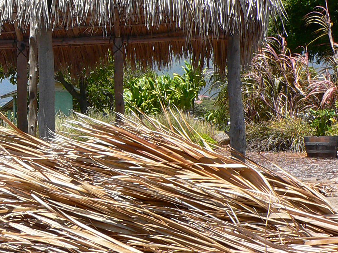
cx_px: 27
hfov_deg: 28.5
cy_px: 102
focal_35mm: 65
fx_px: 635
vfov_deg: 22.5
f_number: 4
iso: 80
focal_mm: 4.6
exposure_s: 1/400
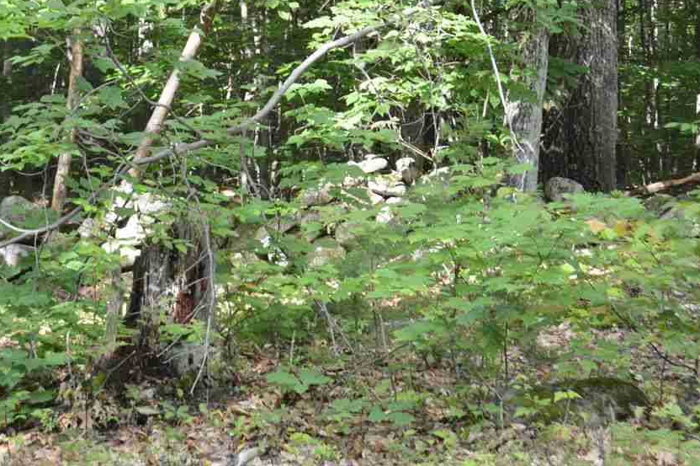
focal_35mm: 96
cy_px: -25
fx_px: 1865
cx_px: 402
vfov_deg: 14.0
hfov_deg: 21.2
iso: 400
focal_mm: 26
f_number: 5
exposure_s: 1/100
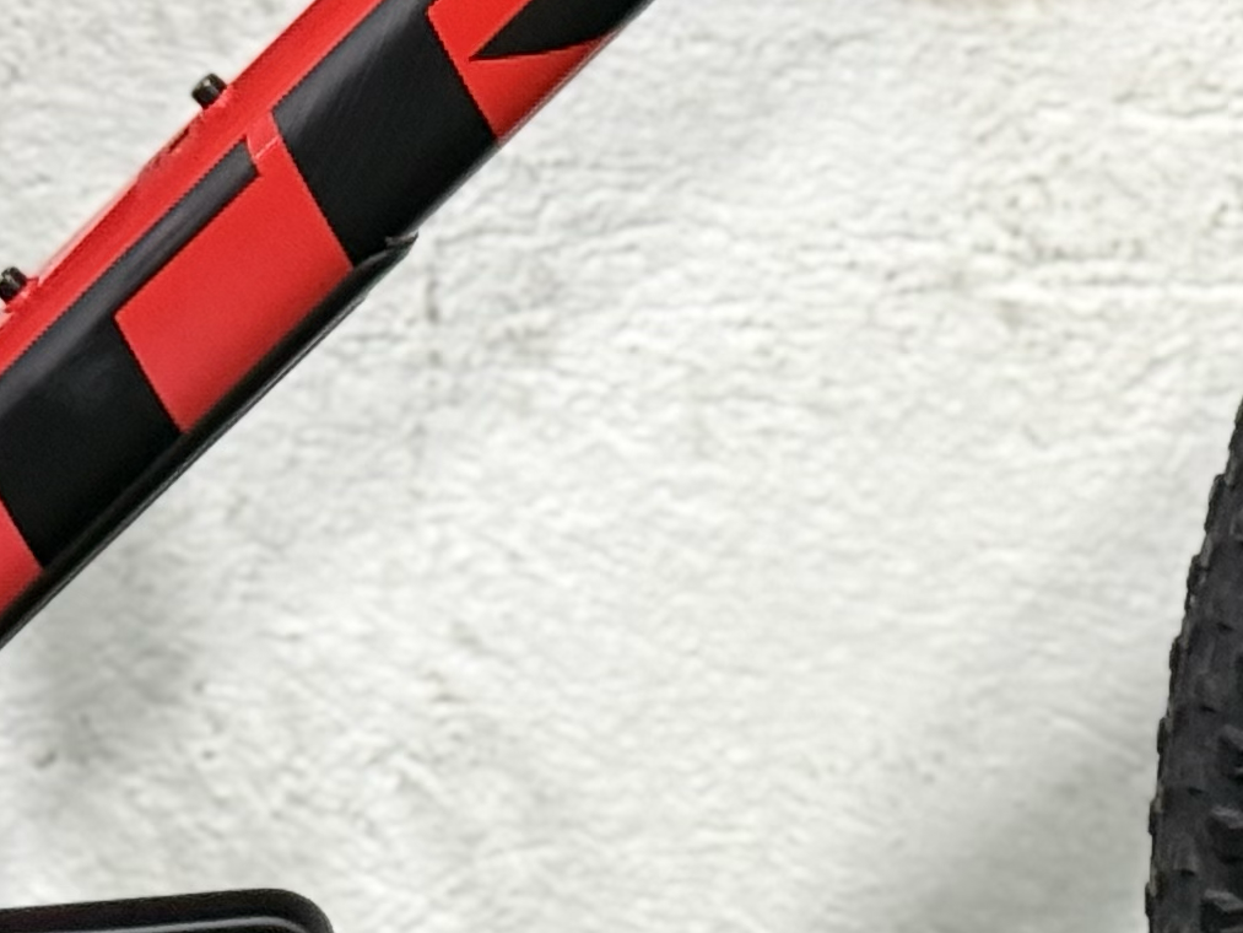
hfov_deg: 10.4
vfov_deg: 7.7
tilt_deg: -11.6
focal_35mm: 191
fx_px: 6859
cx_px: 561
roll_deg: -3.5
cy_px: -304
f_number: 1.78
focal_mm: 6.76
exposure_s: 1/60
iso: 200
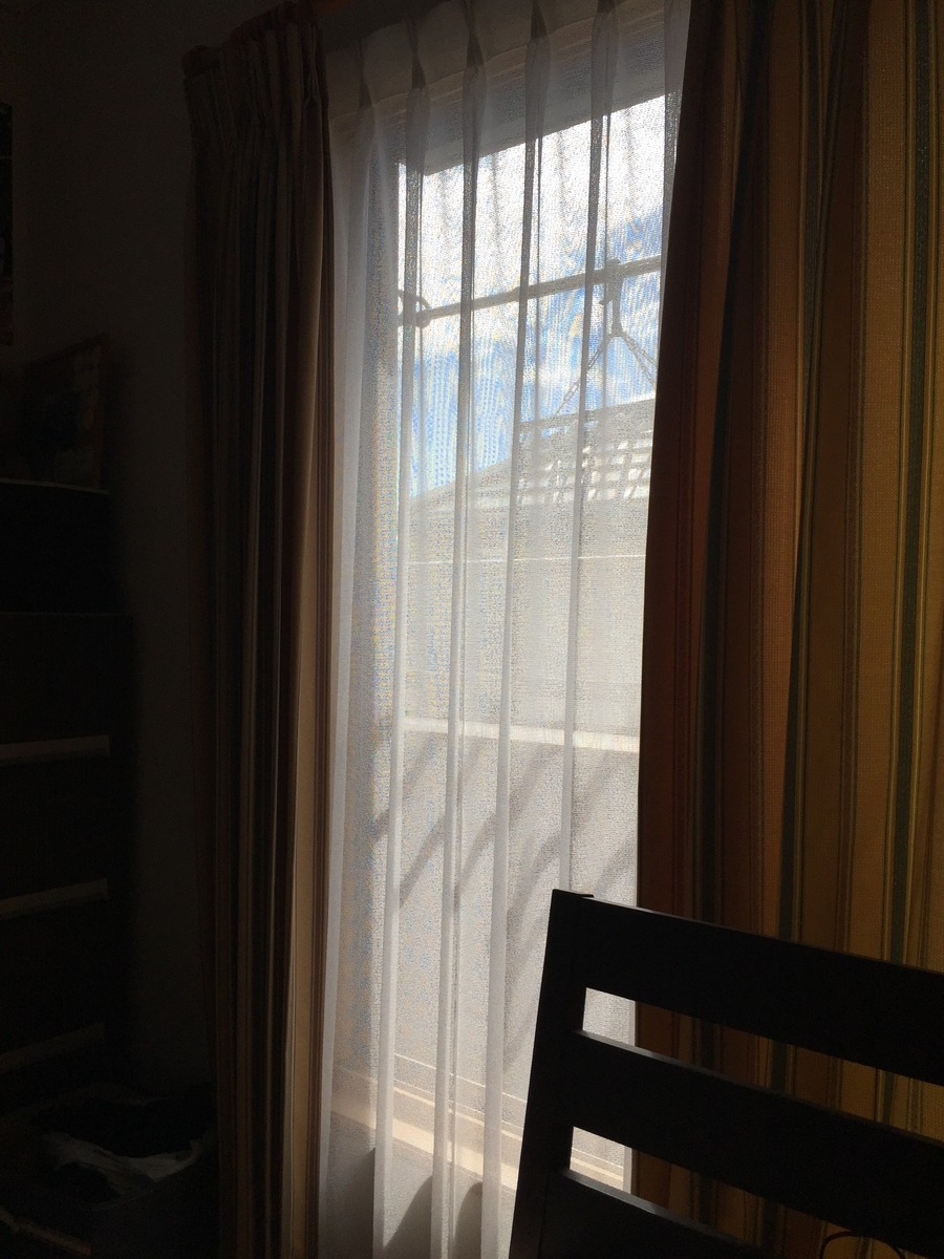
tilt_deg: -0.4
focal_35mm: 29
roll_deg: -0.3
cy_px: 630
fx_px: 1054
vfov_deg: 61.7
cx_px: 472
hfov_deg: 48.2
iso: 32
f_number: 2.2
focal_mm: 4.15
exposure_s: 1/791
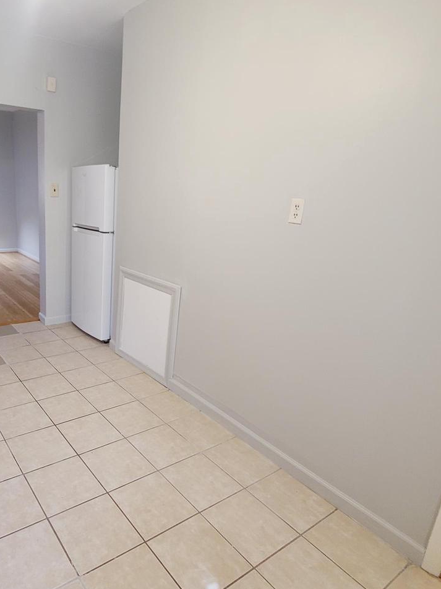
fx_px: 357
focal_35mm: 21
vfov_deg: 79.0
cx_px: 116
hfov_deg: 60.3
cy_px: 295
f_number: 2.2
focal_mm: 2.2
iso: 200
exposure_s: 1/60
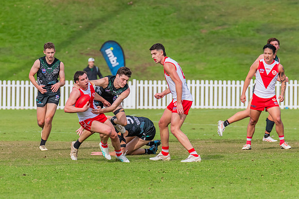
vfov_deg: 2.2
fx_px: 5259
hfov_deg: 3.3
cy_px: 112
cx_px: 82
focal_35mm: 633
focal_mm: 420
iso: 800
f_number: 7.1
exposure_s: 1/1600
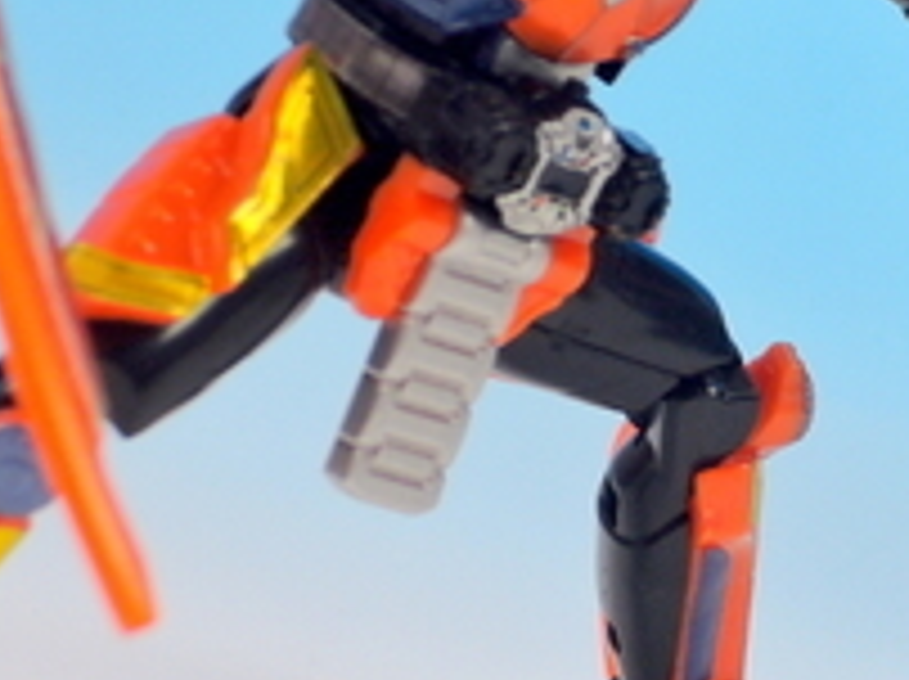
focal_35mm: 253
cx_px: 1094
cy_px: 212
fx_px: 6636
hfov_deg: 7.8
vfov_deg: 5.9
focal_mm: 18.2
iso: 80
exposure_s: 1/3
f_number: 5
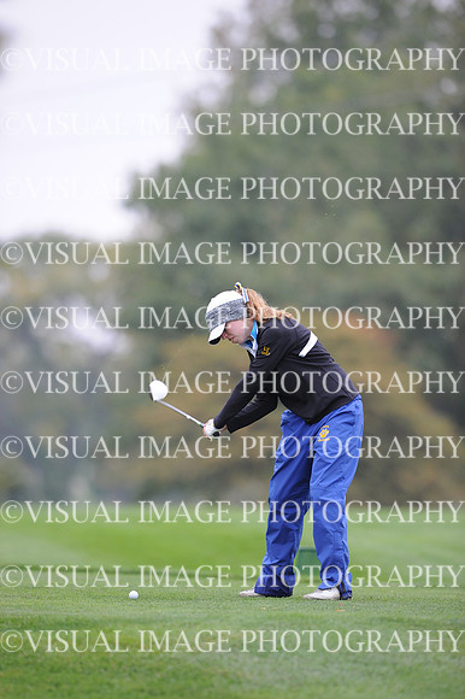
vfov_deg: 5.2
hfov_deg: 3.4
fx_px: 7759
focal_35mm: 400
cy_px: 350
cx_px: 232
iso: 1250
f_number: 4
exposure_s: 1/2000
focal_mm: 400
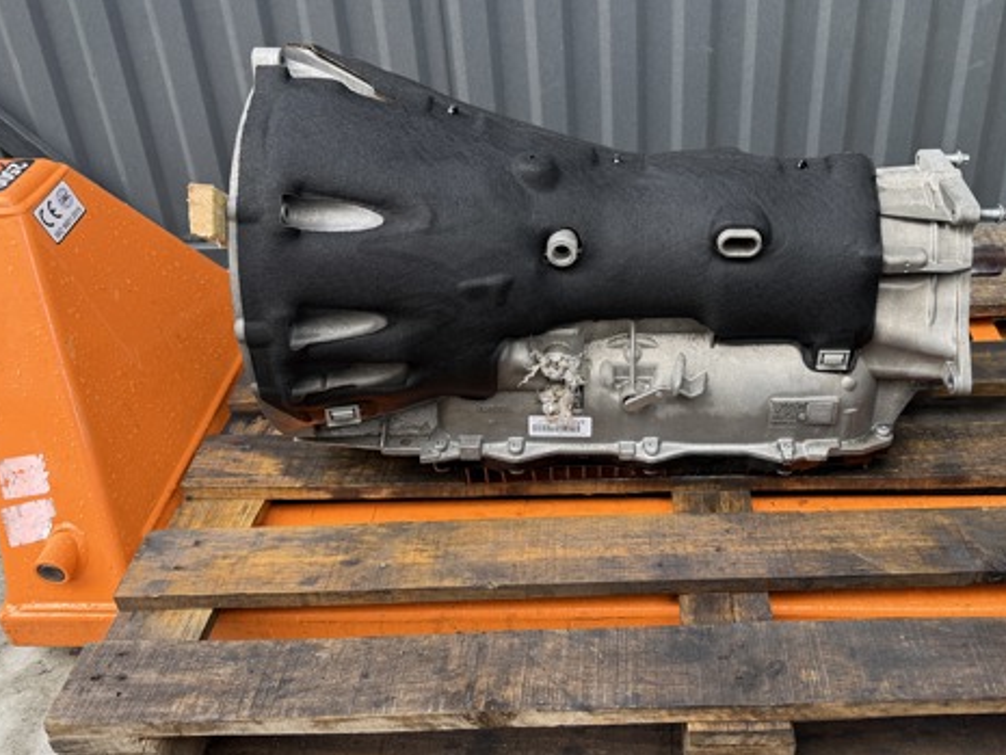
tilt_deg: -30.8
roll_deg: +1.2
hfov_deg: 54.7
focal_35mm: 33
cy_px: 361
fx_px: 959
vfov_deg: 43.0
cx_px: 627
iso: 100
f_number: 1.78
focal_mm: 6.76
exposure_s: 1/258
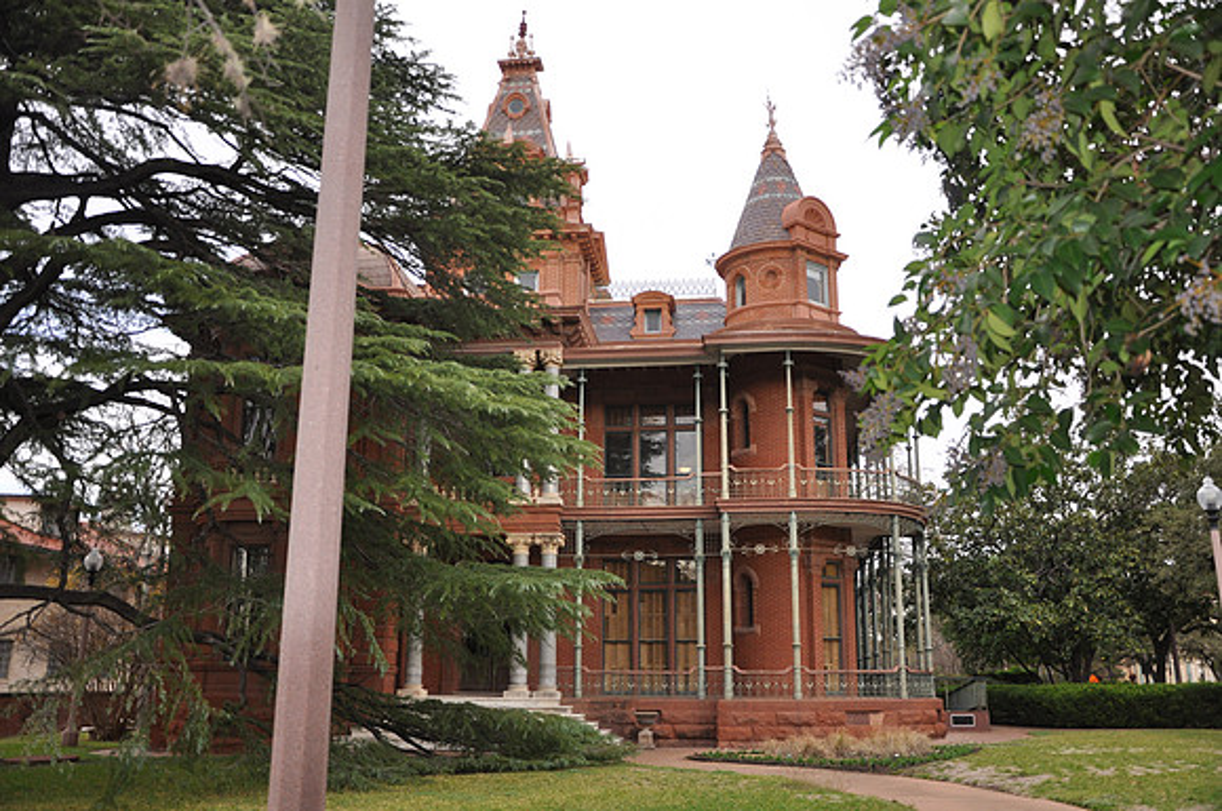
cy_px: 406
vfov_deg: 39.9
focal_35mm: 33
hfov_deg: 57.3
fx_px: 1119
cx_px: 611
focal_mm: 22
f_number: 3.8
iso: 400
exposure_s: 1/200
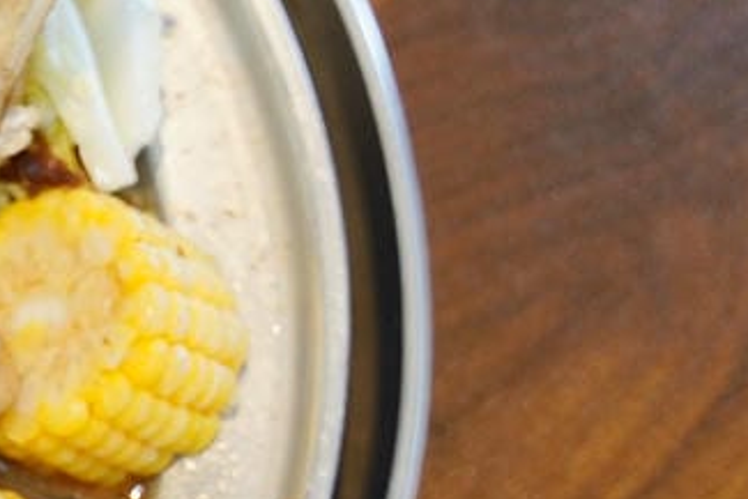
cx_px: -541
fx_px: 2765
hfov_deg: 13.9
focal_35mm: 133
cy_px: 255
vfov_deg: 10.3
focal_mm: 36
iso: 500
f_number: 4
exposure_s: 1/160
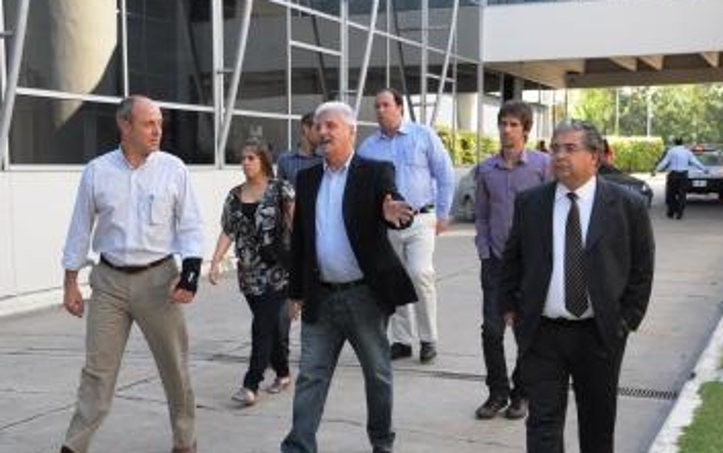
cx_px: 311
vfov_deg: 20.9
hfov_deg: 32.9
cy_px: 279
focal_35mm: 62
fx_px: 1222
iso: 500
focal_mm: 32
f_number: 7.1
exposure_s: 1/200
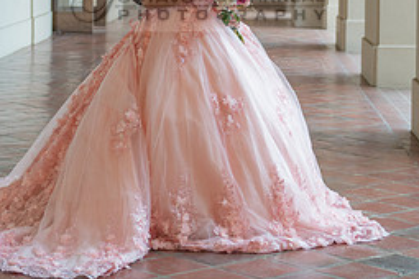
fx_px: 1280
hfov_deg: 18.5
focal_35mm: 110
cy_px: -10
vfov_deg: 12.3
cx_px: 102
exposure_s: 1/125
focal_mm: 40
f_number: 3.2
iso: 640
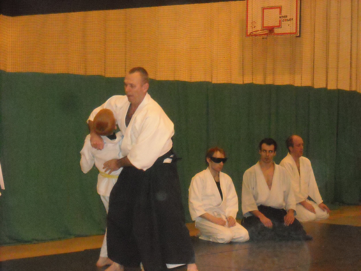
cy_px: 136
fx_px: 1095
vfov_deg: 14.1
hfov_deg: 18.7
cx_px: 180
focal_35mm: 105
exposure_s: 1/125
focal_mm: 17.1
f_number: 4.7
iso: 1600
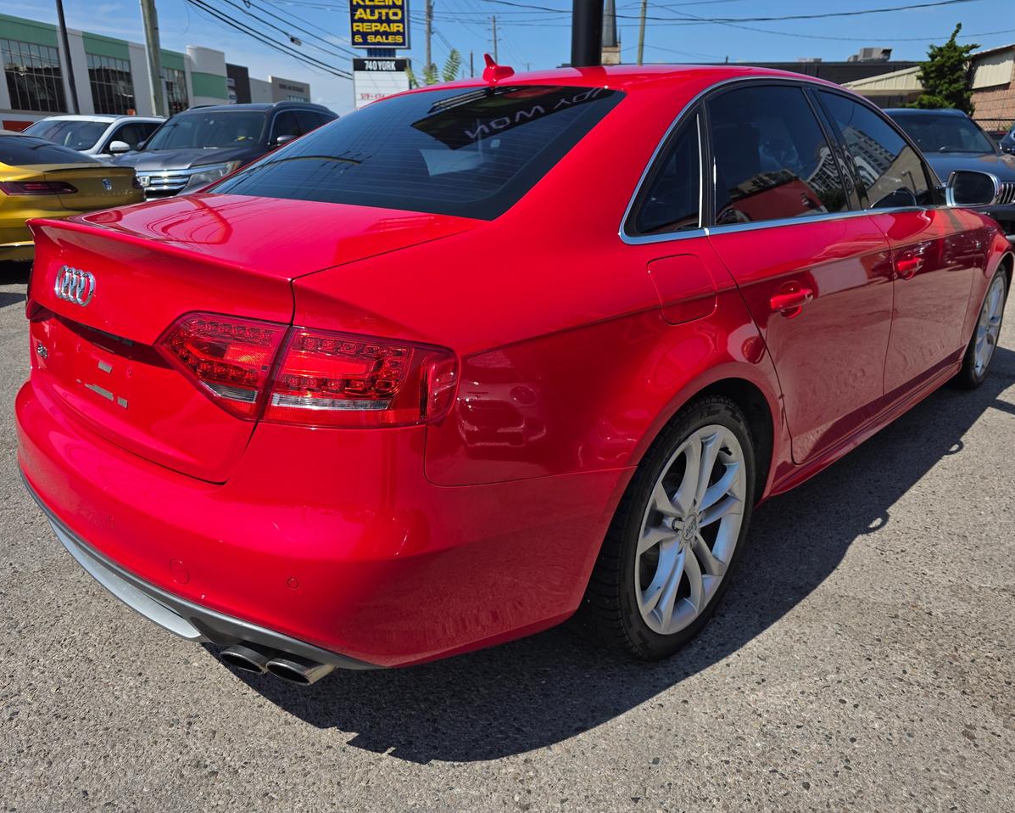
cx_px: 522
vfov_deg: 58.8
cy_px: 406
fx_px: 721
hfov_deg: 70.3
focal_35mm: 24
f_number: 1.7
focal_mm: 6.3
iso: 80
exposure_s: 1/6809
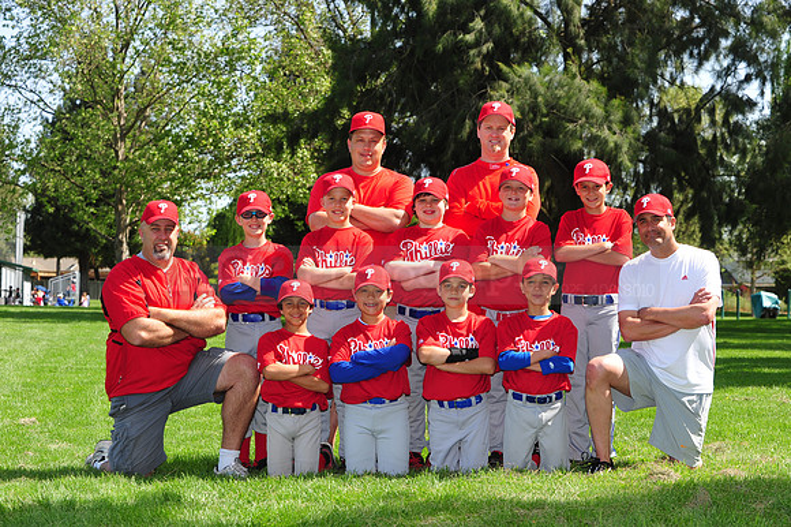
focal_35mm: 86
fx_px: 1888
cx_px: 396
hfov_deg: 23.7
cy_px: 264
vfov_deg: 15.9
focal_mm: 86
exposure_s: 1/250
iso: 200
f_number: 8
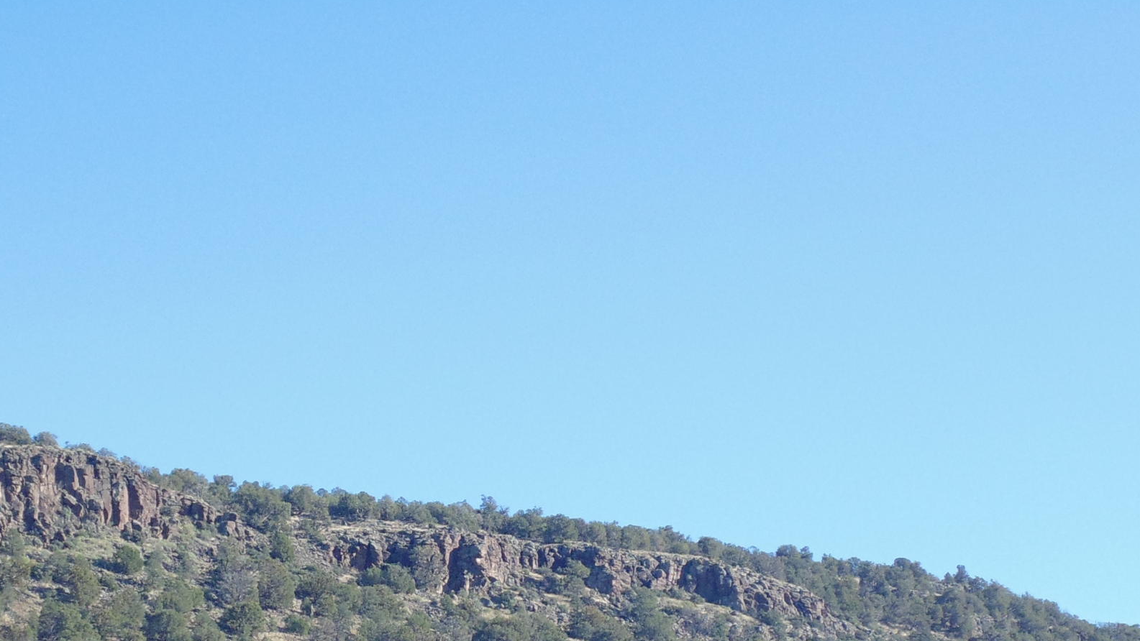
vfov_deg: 8.9
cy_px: 782
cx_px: 360
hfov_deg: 16.0
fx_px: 4051
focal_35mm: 134
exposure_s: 1/320
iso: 80
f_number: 4.1
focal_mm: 11.7
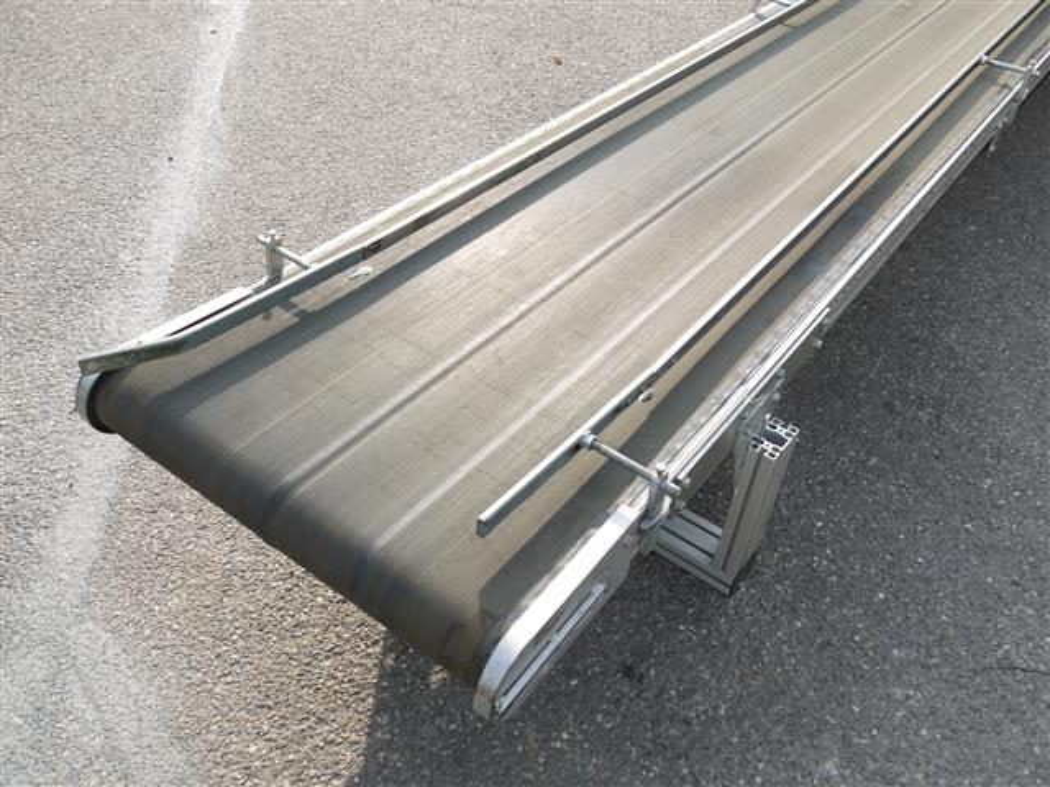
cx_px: 525
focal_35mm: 32
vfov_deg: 44.2
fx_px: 971
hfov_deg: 56.8
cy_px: 394
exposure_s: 1/200
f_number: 5.6
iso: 100
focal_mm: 16
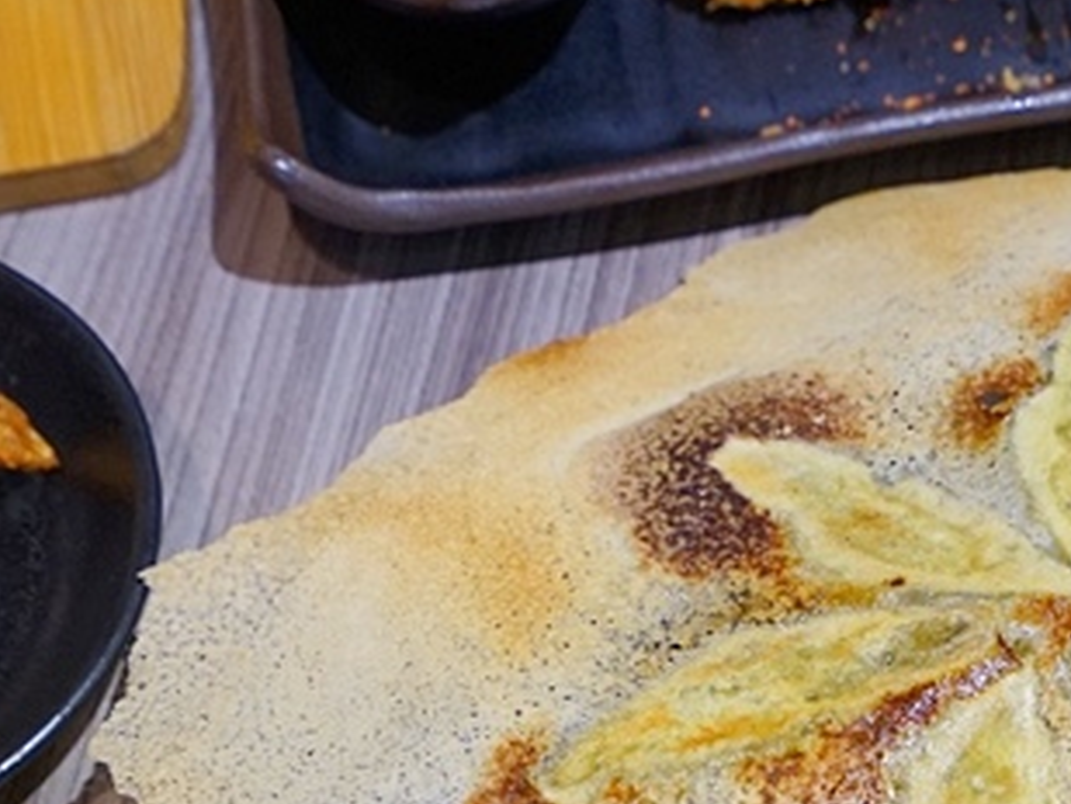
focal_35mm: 87
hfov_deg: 22.3
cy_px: 906
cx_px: 825
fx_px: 2693
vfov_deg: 16.4
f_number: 5.6
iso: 1250
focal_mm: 35
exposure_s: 1/60
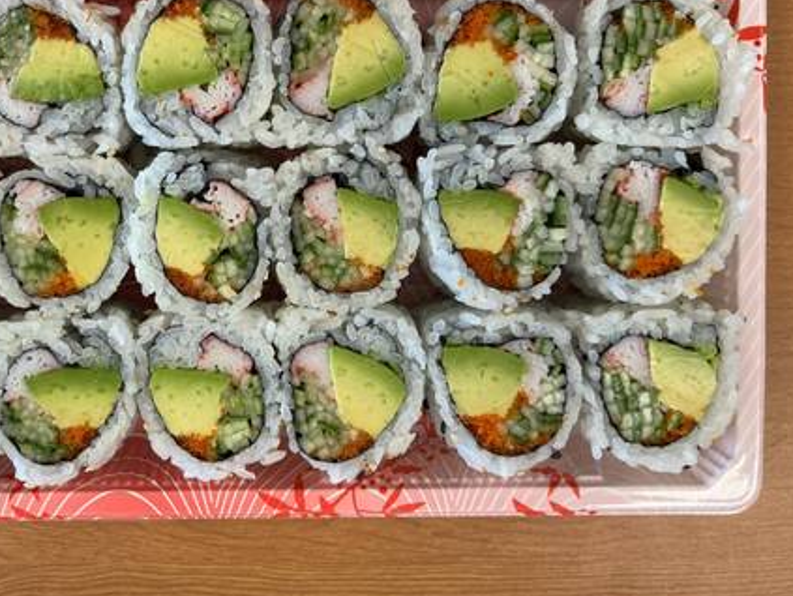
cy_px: 227
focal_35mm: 36
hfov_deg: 50.7
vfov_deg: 39.5
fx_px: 825
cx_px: 287
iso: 100
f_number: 1.6
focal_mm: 5.1
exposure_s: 1/120
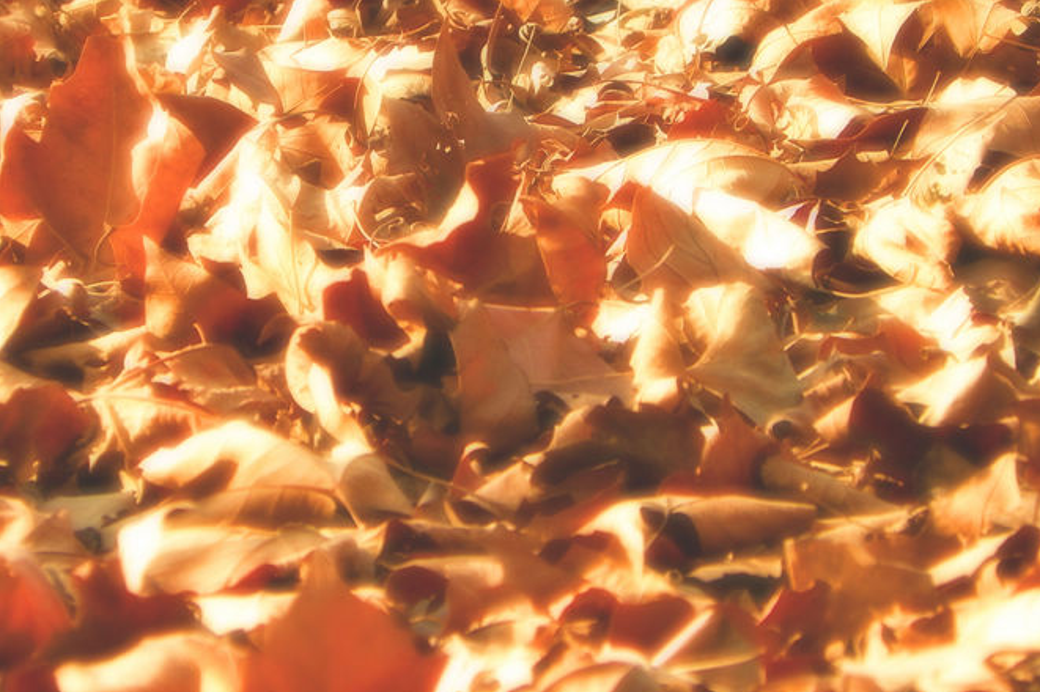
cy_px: 269
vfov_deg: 4.2
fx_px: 9384
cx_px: 466
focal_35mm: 325
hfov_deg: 6.3
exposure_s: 1/160
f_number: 4.5
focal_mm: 45.8
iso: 64
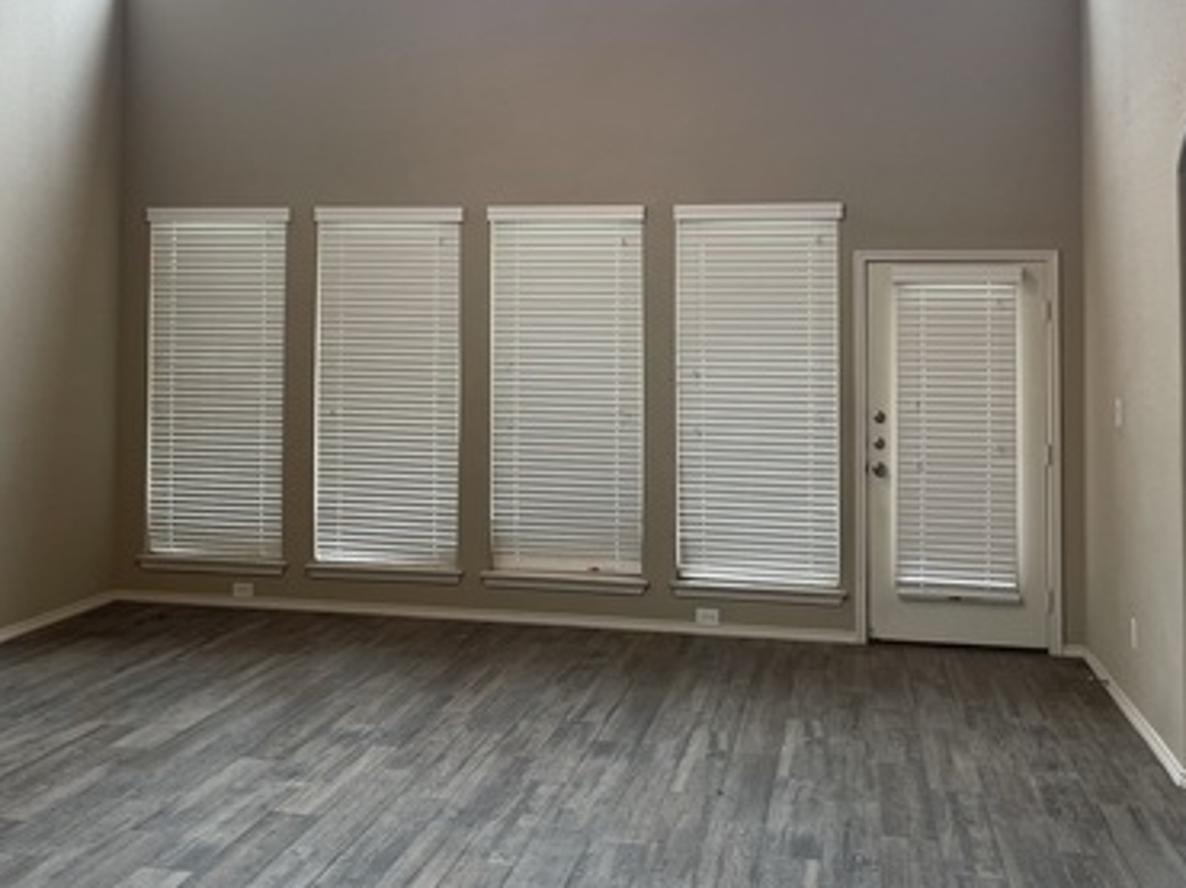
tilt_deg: +1.7
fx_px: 1541
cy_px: 263
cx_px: 484
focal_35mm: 45
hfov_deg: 41.9
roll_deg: +0.0
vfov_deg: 31.8
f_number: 1.6
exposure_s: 1/60
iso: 80
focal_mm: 5.1
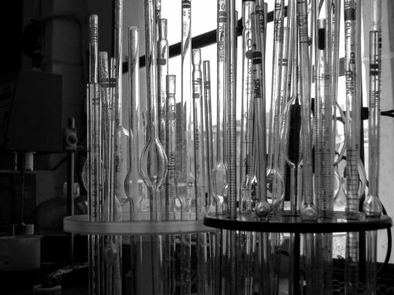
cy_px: 148
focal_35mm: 45
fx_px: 512
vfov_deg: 32.2
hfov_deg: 42.1
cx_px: 197
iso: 100
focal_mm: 11.4
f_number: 4.2
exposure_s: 1/150
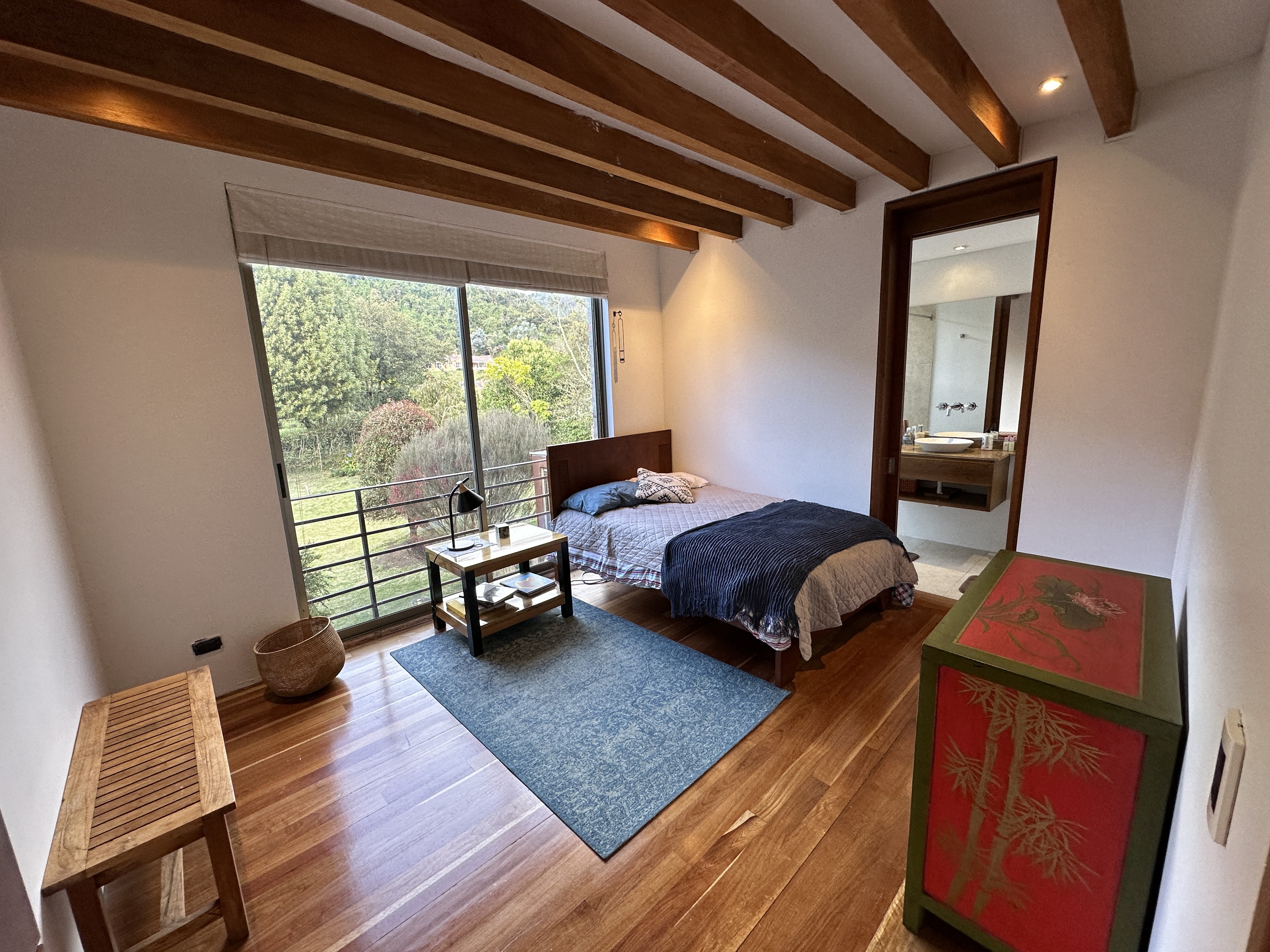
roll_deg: +1.9
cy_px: 476
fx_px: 514
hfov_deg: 102.1
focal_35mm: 14
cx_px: 635
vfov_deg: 85.7
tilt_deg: -10.8
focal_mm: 2.22
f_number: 2.2
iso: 160
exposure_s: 1/120
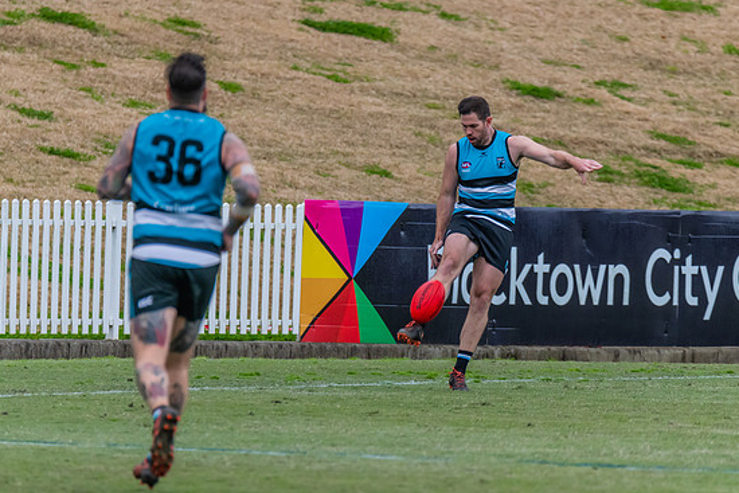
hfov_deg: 3.4
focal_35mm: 615
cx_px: 392
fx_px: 12627
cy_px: 261
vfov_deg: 2.2
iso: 1800
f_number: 6.3
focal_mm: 500
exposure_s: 1/1600
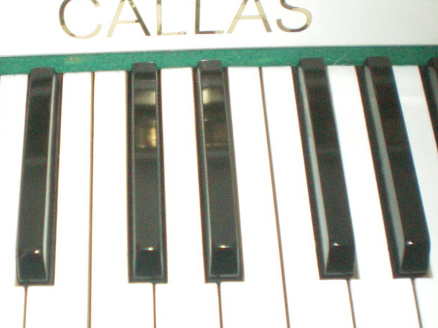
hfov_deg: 31.1
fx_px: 772
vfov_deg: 23.9
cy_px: 228
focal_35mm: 61
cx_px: 110
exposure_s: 1/60
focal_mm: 6.3
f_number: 3.1
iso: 400
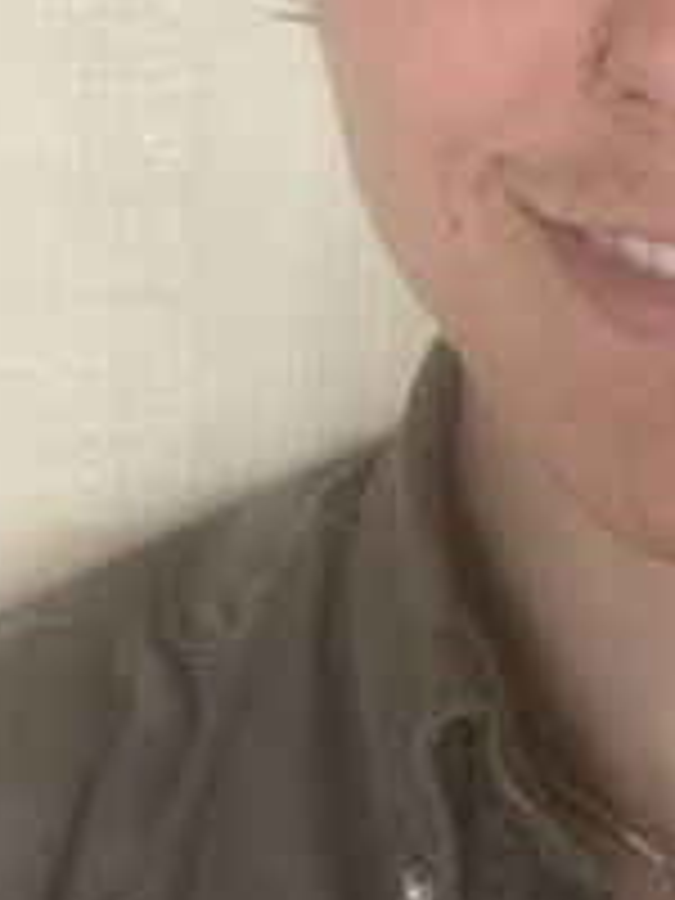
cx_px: 868
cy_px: -243
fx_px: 2340
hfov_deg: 15.6
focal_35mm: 90
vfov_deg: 20.1
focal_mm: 2.71
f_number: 2.2
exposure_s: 1/60
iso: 250
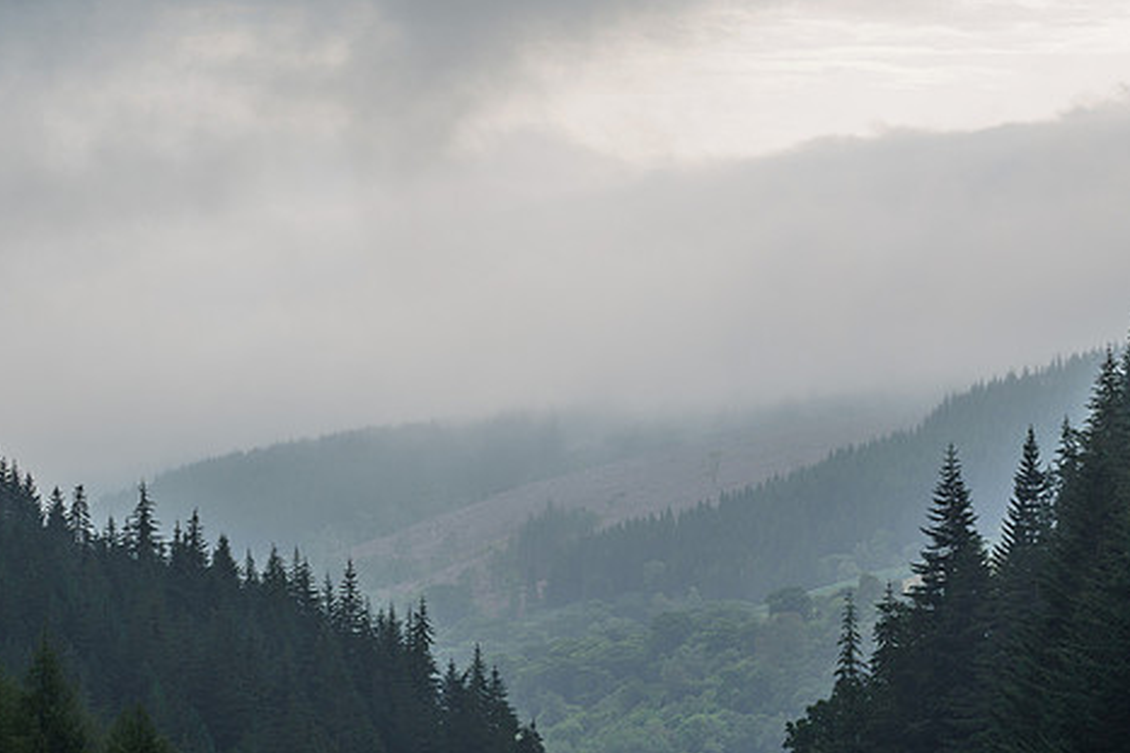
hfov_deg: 13.2
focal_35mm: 155
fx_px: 4863
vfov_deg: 8.8
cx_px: 648
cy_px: 350
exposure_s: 1/100
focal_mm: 60
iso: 64
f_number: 7.1
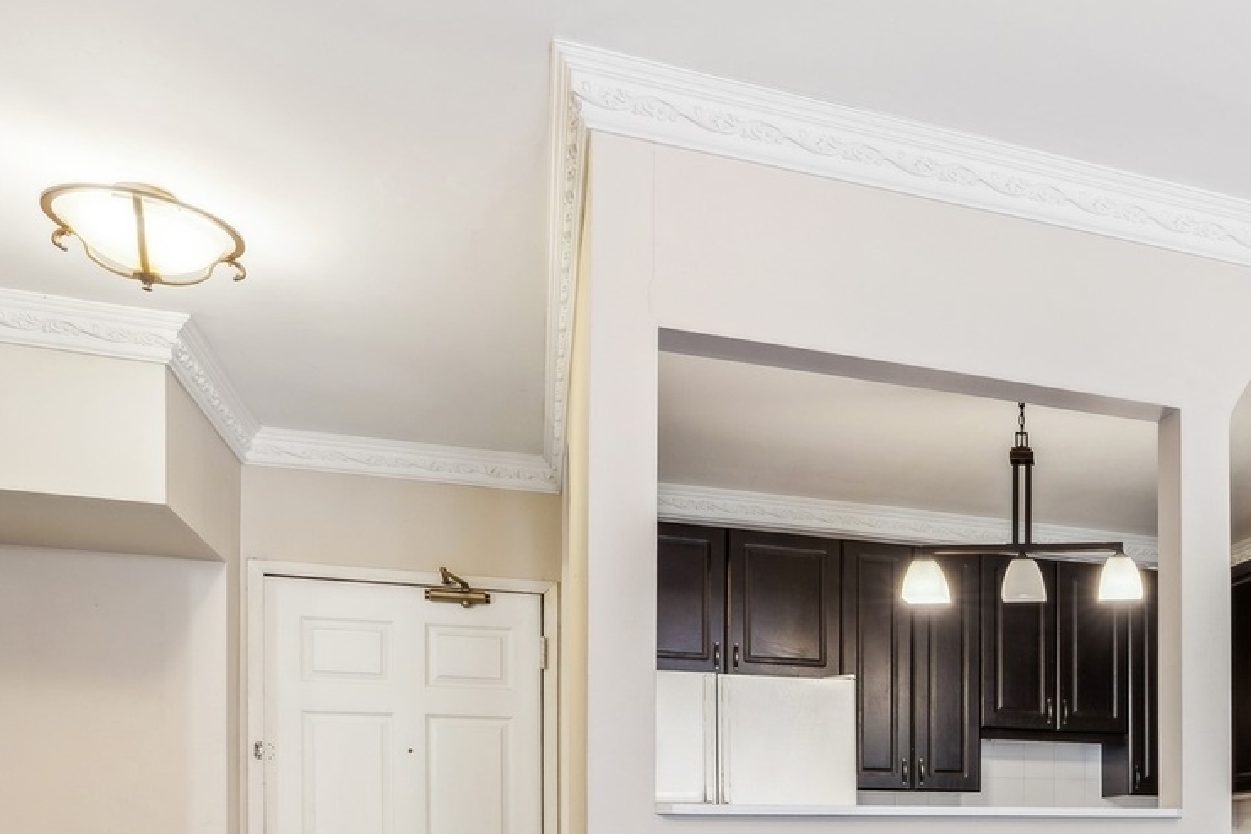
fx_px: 1216
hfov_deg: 48.3
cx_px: 1141
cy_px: 849
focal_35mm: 35
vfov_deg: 34.2
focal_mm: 16
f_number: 7.1
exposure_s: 1/6
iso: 320
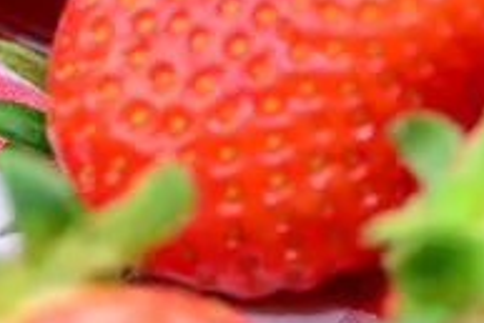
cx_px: -135
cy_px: -474
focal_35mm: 544
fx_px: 7319
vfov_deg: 2.5
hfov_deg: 3.8
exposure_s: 1/60
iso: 100
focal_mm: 105
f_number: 5
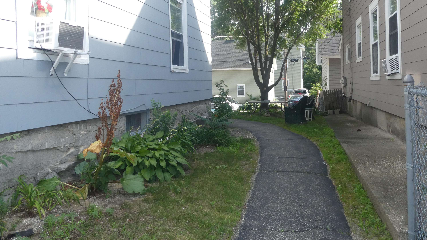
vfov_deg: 42.5
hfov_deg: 69.8
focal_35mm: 27
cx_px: 220
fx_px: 306
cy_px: 88
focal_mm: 4.3
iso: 200
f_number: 3.3
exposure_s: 1/640
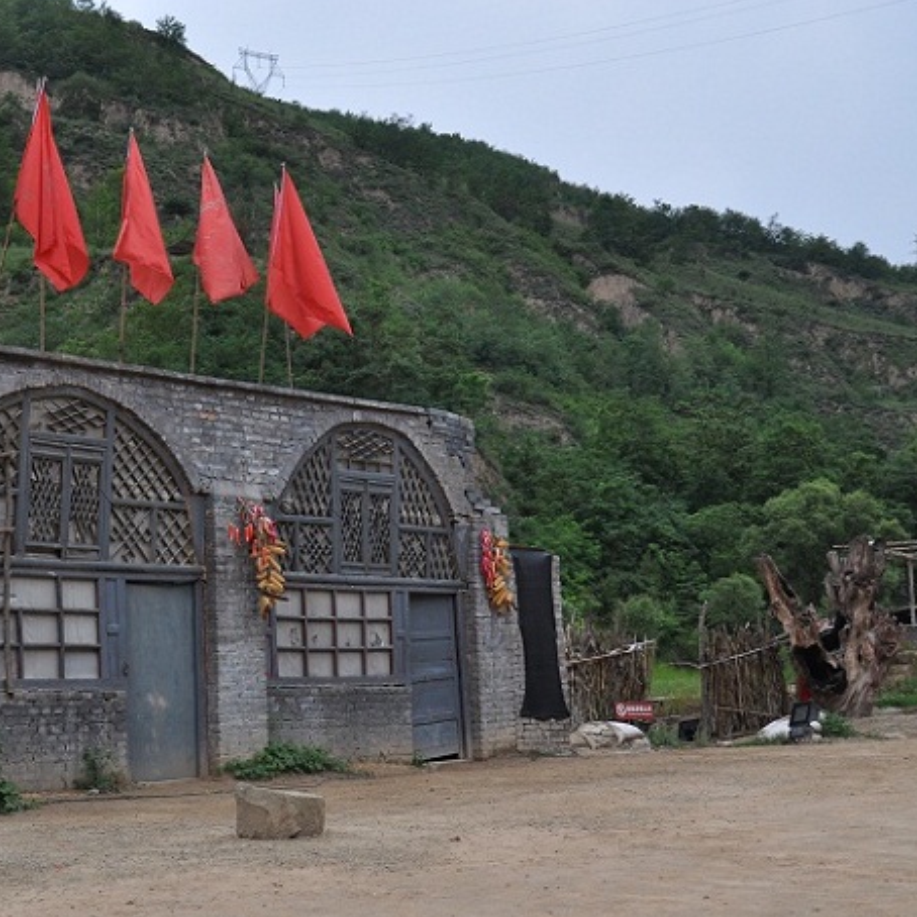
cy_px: 463
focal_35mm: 51
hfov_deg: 32.8
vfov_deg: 33.4
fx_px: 1529
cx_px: 244
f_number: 4.5
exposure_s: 1/1000
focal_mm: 26
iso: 400
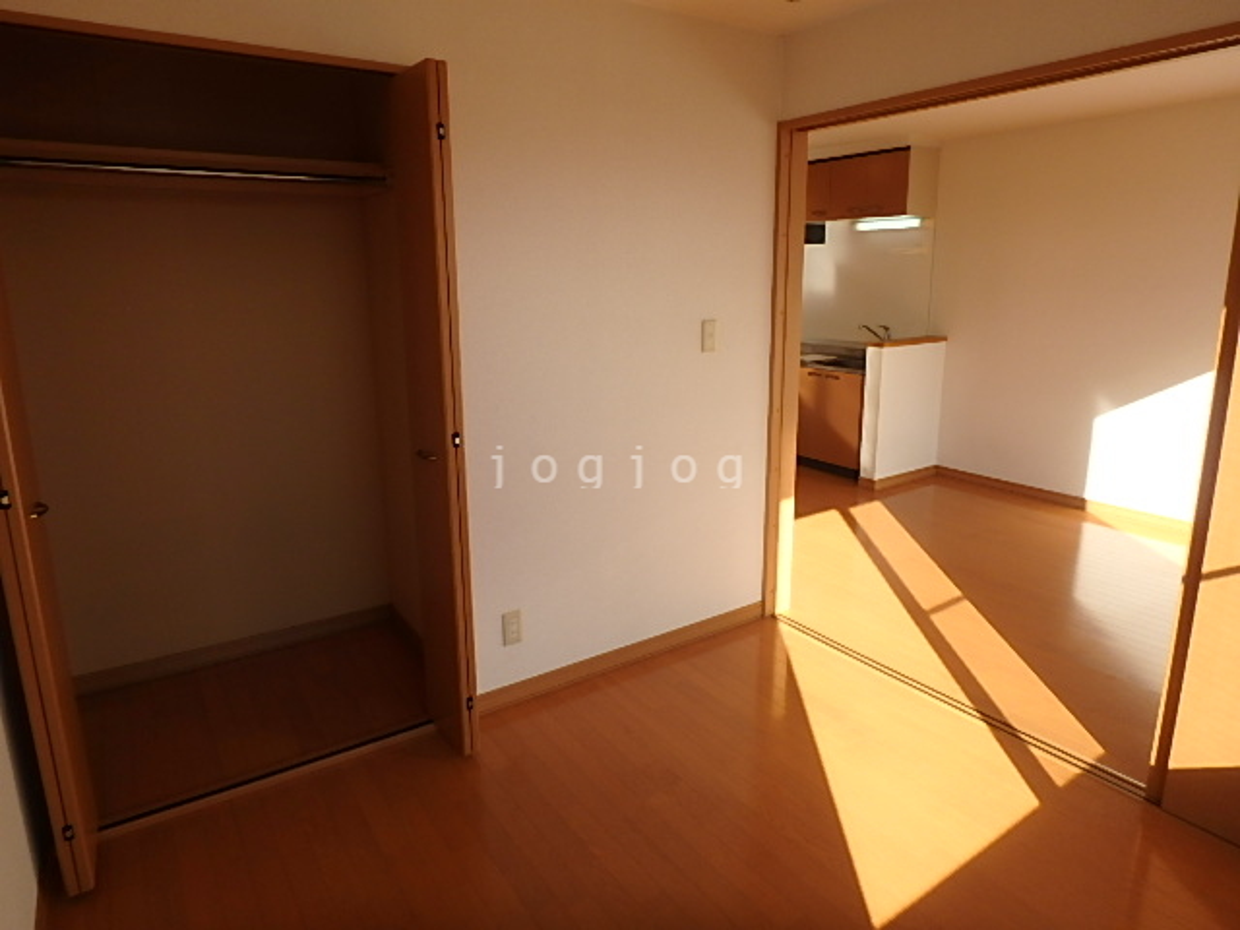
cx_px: 620
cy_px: 465
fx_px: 752
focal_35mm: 21
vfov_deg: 63.4
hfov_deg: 79.0
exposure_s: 1/200
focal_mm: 3.7
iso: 125
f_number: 3.5
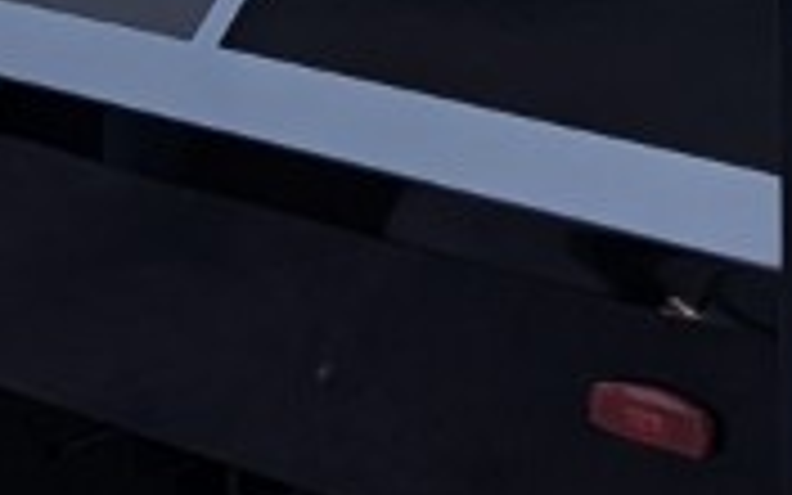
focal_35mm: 202
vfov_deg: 6.1
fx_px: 4360
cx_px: 326
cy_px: -904
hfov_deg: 10.4
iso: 48
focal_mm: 6.81
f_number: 1.85
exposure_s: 1/2632
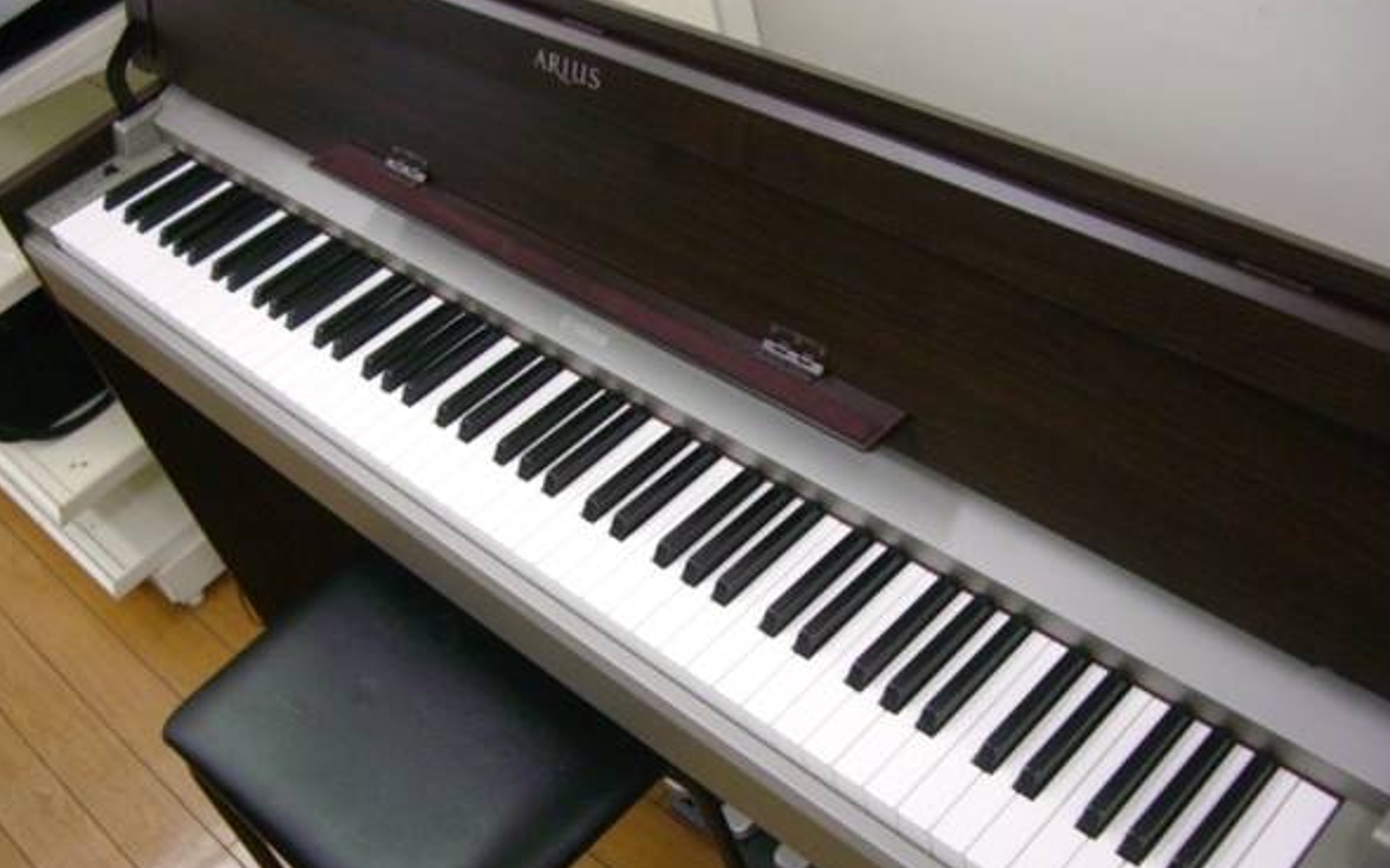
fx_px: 1553
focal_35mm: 41
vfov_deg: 31.2
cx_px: 701
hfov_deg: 48.2
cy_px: 467
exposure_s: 1/125
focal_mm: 7.9
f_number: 2.8
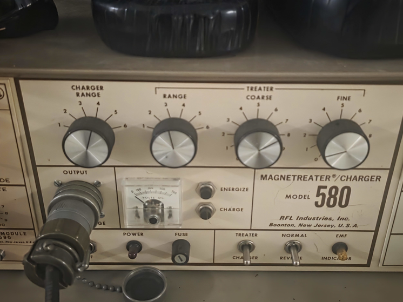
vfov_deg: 38.6
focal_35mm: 37
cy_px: 135
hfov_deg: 50.1
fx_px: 431
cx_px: 212
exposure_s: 1/15
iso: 2500
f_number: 1.7
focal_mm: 6.3
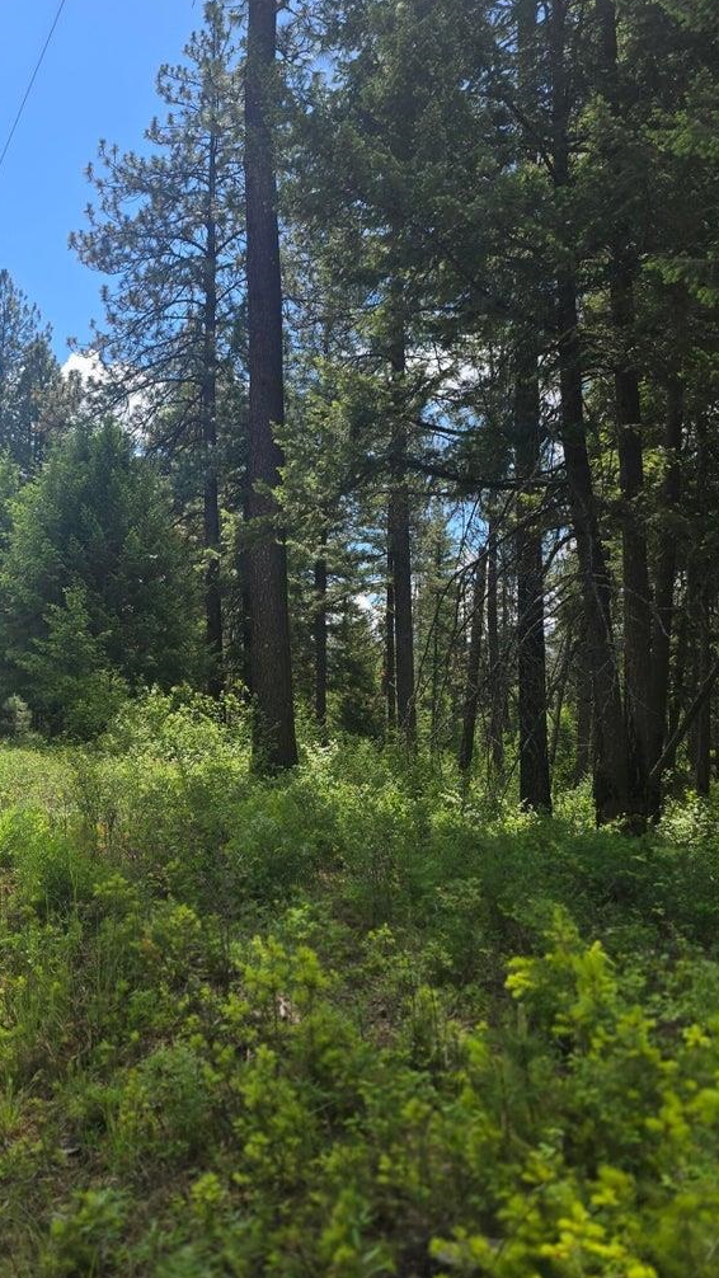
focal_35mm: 34
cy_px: 635
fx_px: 1152
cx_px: 121
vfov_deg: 58.0
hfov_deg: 33.4
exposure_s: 1/784
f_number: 1.7
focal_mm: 6.3
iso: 12
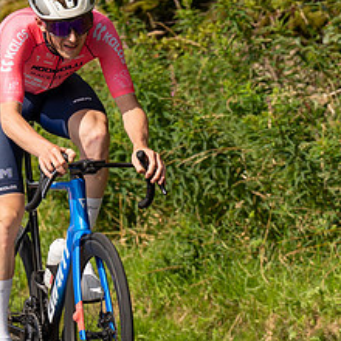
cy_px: 60
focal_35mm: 528
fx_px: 5885
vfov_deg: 3.3
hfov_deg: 3.3
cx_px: 130
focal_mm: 163
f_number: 4.5
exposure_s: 1/800
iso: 100
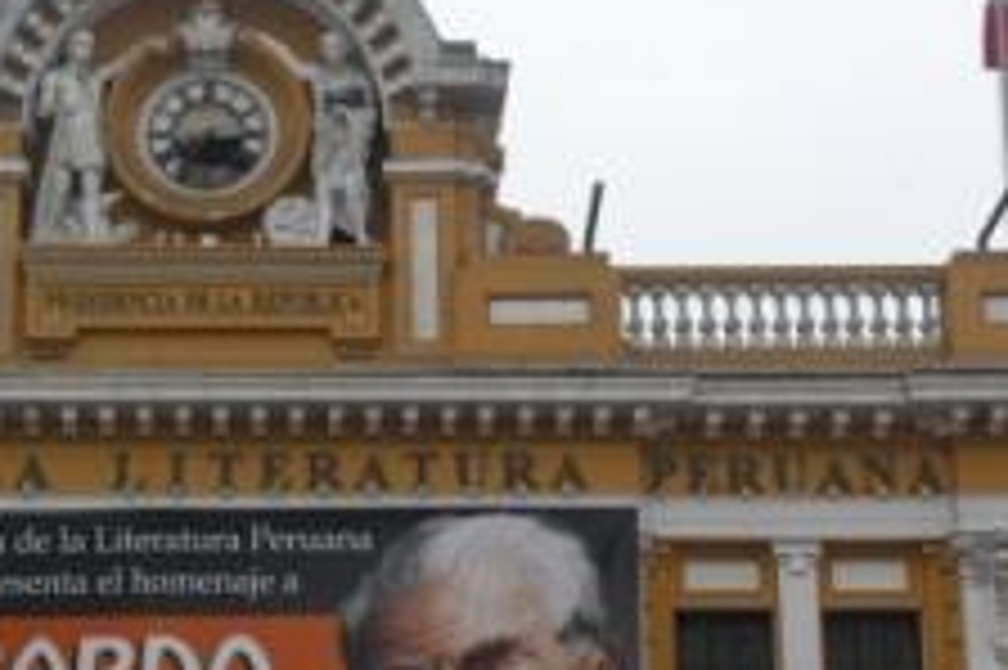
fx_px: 2686
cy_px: 535
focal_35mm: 96
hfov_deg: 21.0
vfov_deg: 14.2
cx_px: 202
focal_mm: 32
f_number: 13
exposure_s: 1/500
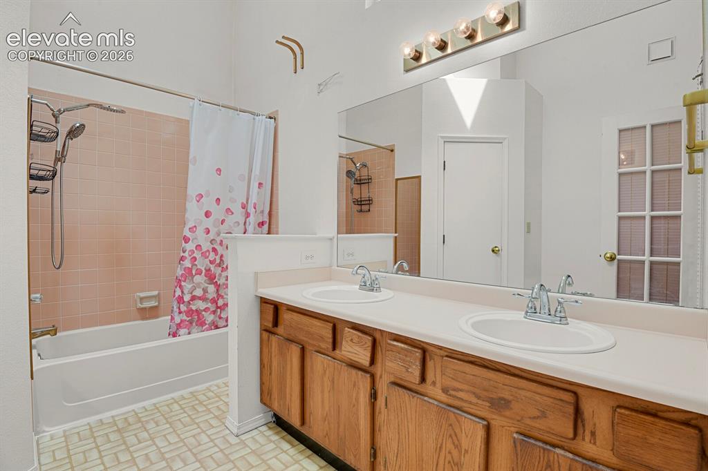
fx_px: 334
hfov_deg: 93.3
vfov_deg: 70.4
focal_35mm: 17
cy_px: 236
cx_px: 354
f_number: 8
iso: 250
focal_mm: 17
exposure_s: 1/2
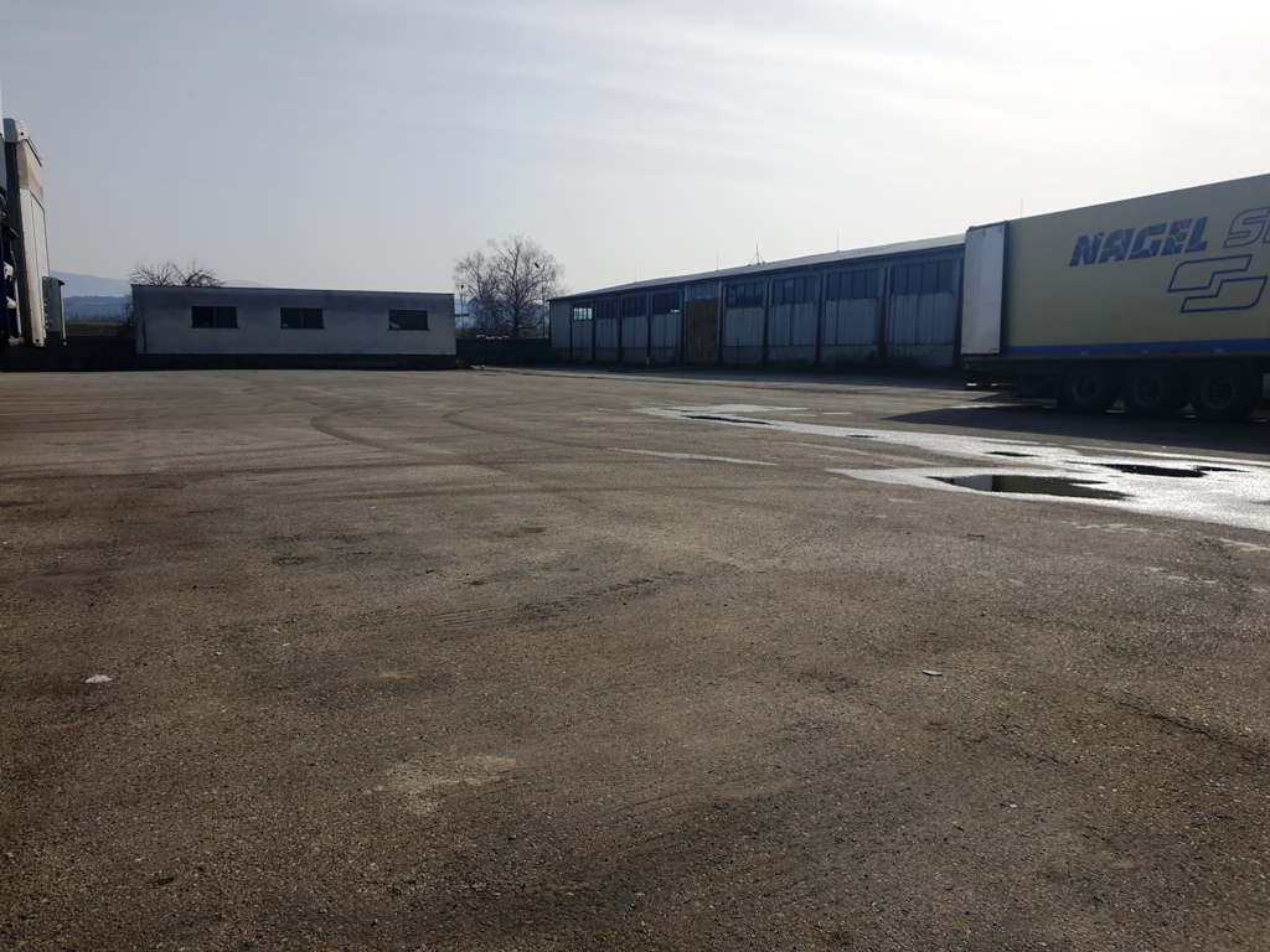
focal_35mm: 26
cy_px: 476
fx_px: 954
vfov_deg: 53.1
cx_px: 635
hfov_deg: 67.3
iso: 50
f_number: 2.4
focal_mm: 4.3
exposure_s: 1/6061
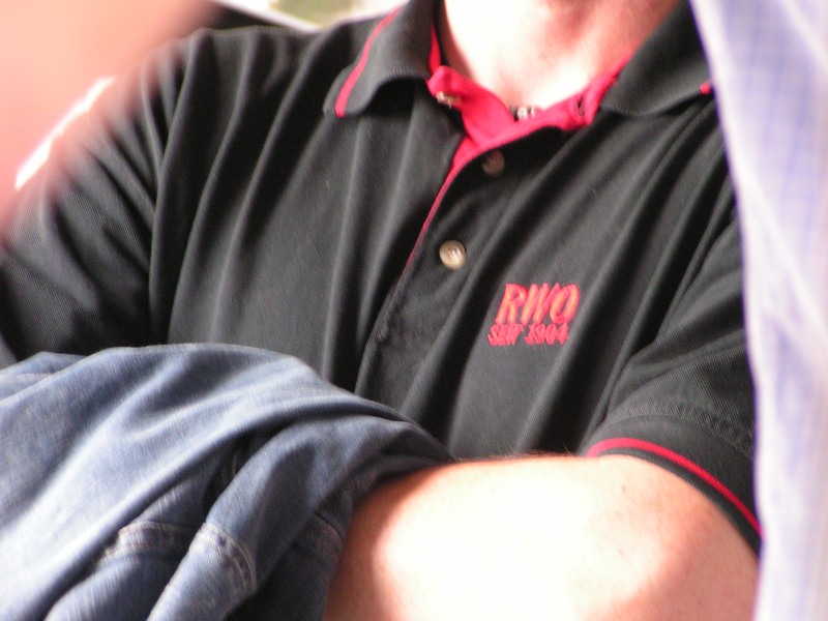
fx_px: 5645
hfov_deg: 8.4
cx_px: 414
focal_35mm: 236
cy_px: 310
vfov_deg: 6.3
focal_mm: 36.1
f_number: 3.5
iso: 200
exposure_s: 1/40
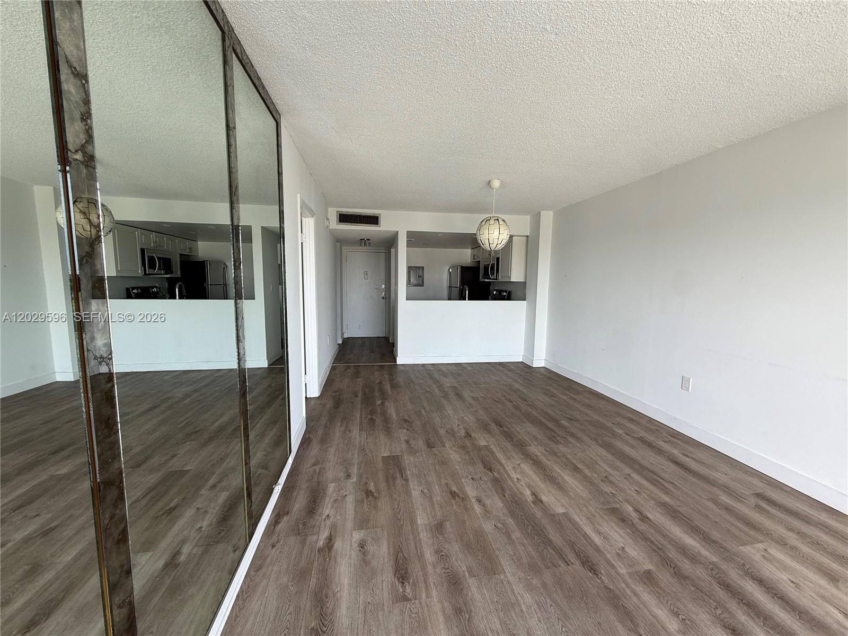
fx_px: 343
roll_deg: -1.8
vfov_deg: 85.7
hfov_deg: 102.1
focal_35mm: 14
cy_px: 318
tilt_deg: -6.1
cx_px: 424
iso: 50
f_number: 2.2
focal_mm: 2.22
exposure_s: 1/99
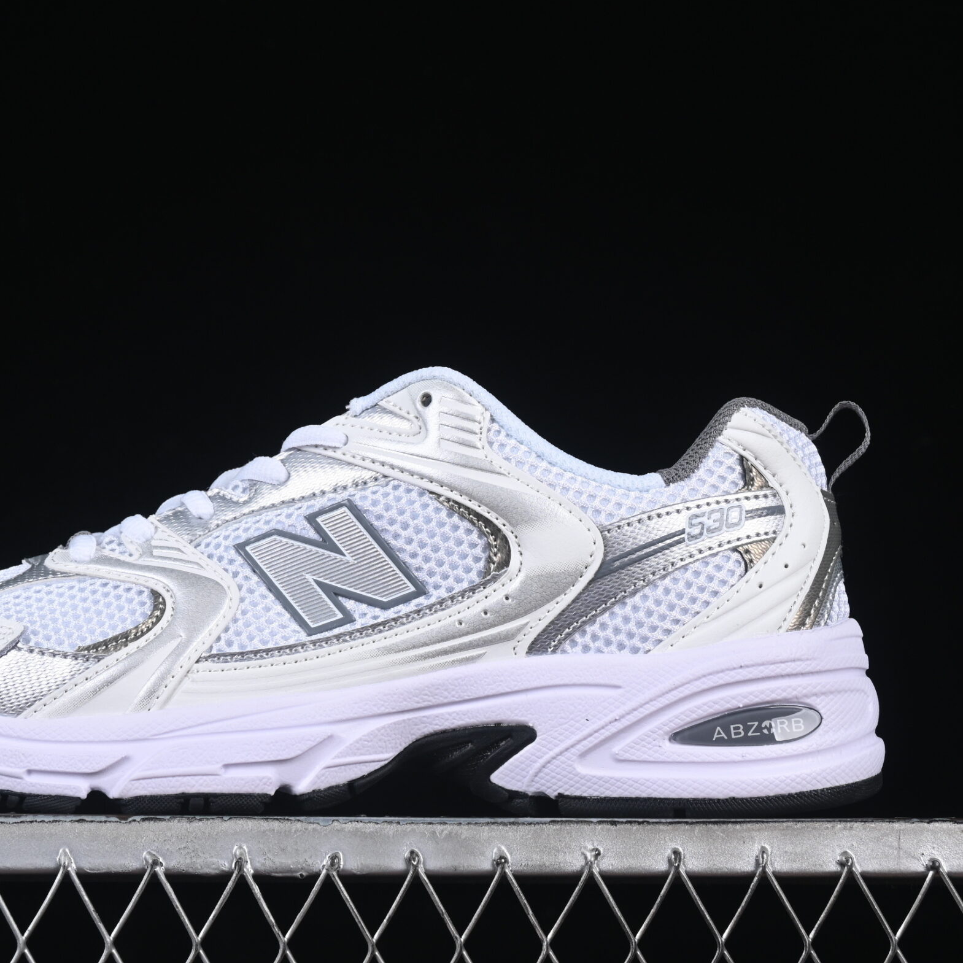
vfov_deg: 16.7
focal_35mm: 104
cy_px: 491
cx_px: 363
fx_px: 3273
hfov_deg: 16.7
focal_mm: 50
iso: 160
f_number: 8
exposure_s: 1/80
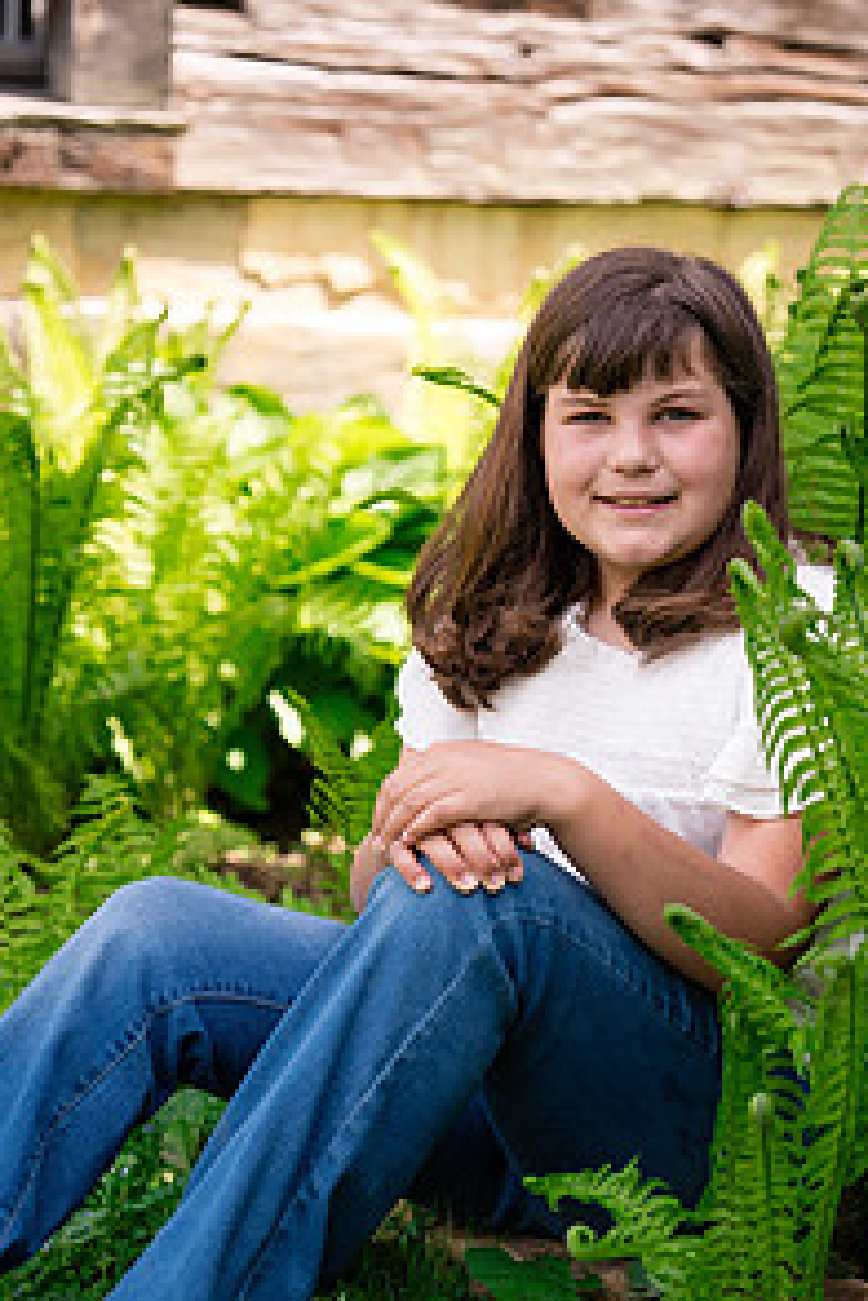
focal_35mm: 107
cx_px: 496
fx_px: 3870
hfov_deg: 12.8
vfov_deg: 19.1
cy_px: 717
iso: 100
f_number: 2.8
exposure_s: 1/500
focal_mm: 70
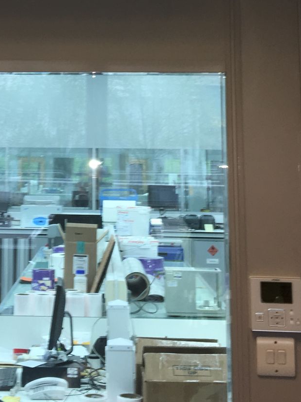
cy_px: -1
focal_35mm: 84
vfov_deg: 22.4
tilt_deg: +10.5
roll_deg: -0.3
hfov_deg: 17.4
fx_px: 975
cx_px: 45
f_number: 2.2
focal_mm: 4.15
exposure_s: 1/33
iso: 25
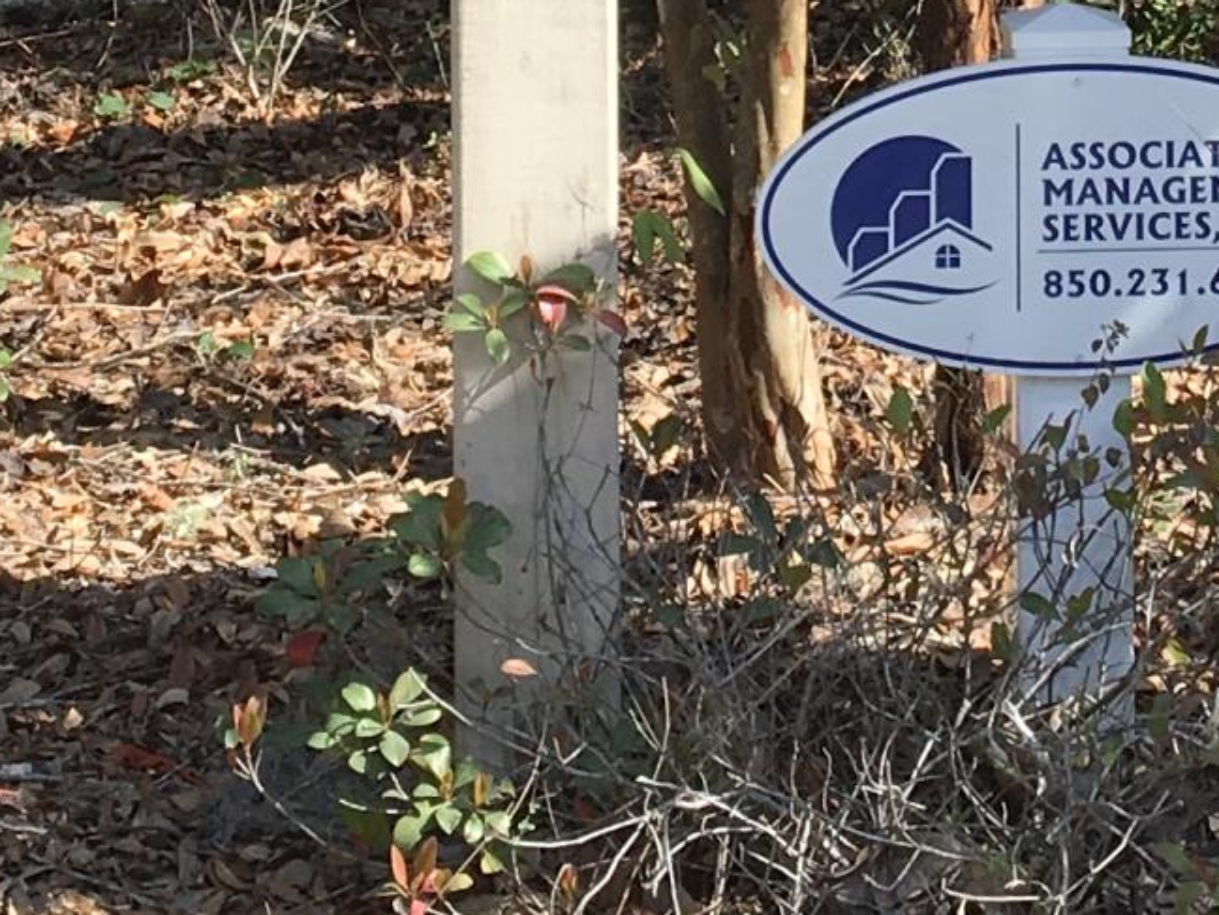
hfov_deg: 14.7
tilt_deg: -4.3
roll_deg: -0.5
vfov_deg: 10.6
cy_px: -541
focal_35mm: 134
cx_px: 845
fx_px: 4720
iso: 25
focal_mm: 4.15
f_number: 2.2
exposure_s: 1/916
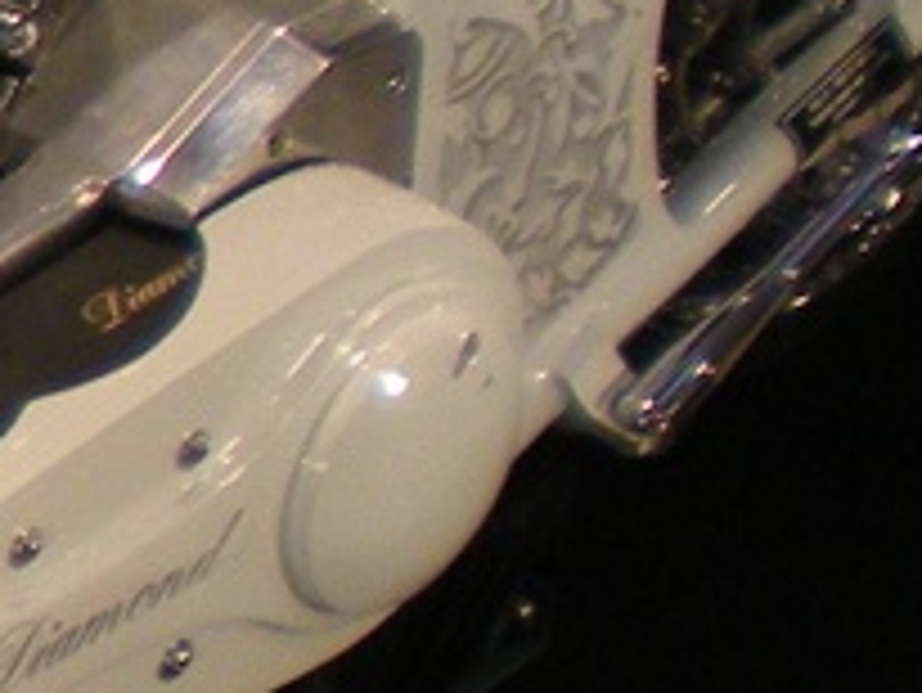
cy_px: 194
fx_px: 5916
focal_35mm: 222
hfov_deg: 8.1
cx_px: -1372
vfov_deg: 6.7
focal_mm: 6.3
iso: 142
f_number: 3.1
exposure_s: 1/67.8
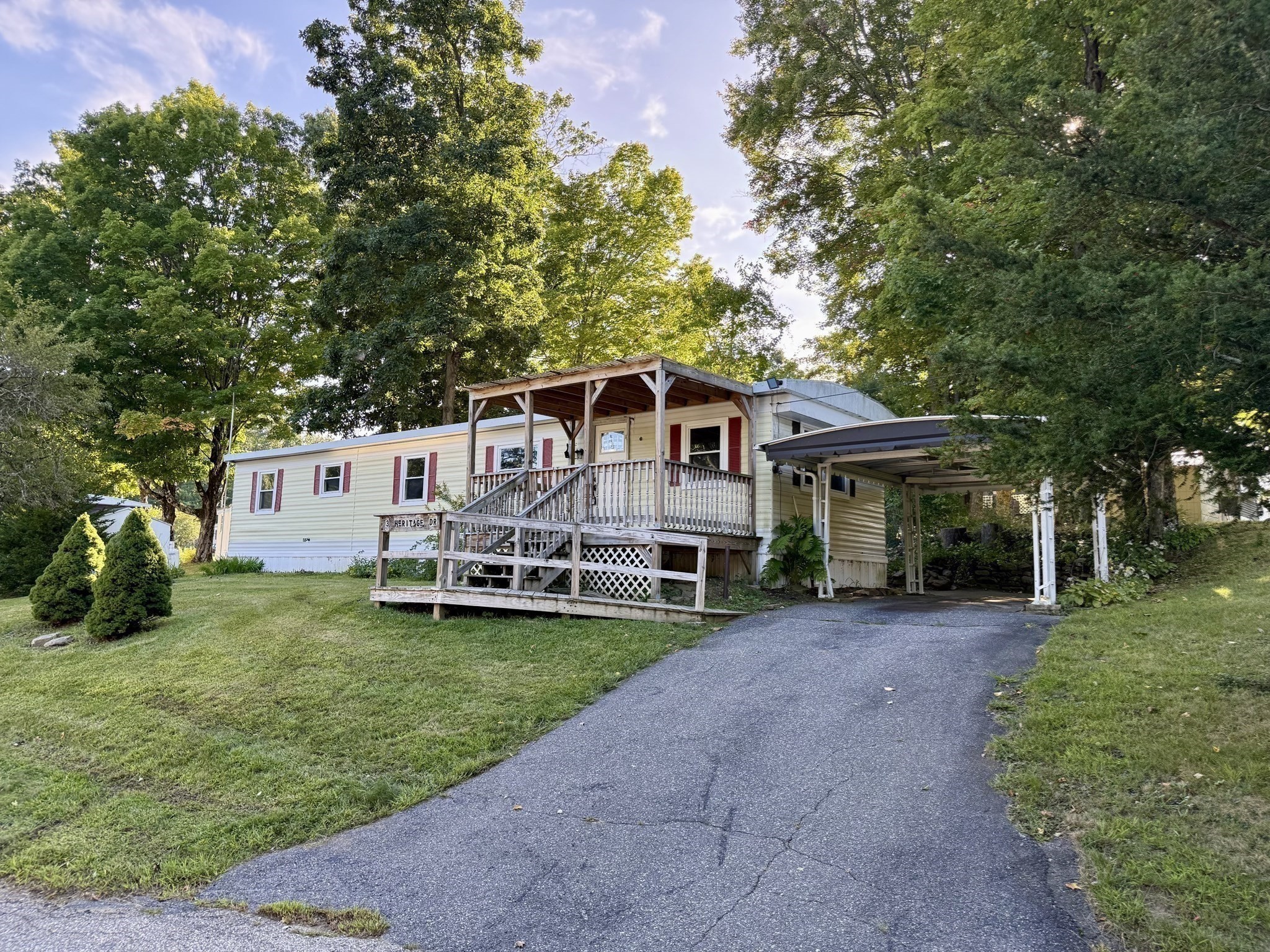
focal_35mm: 24
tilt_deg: +7.7
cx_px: 635
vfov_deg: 56.8
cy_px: 476
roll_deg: -1.4
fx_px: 881
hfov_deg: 71.6
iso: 100
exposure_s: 1/491
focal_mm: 6.76
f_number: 1.78
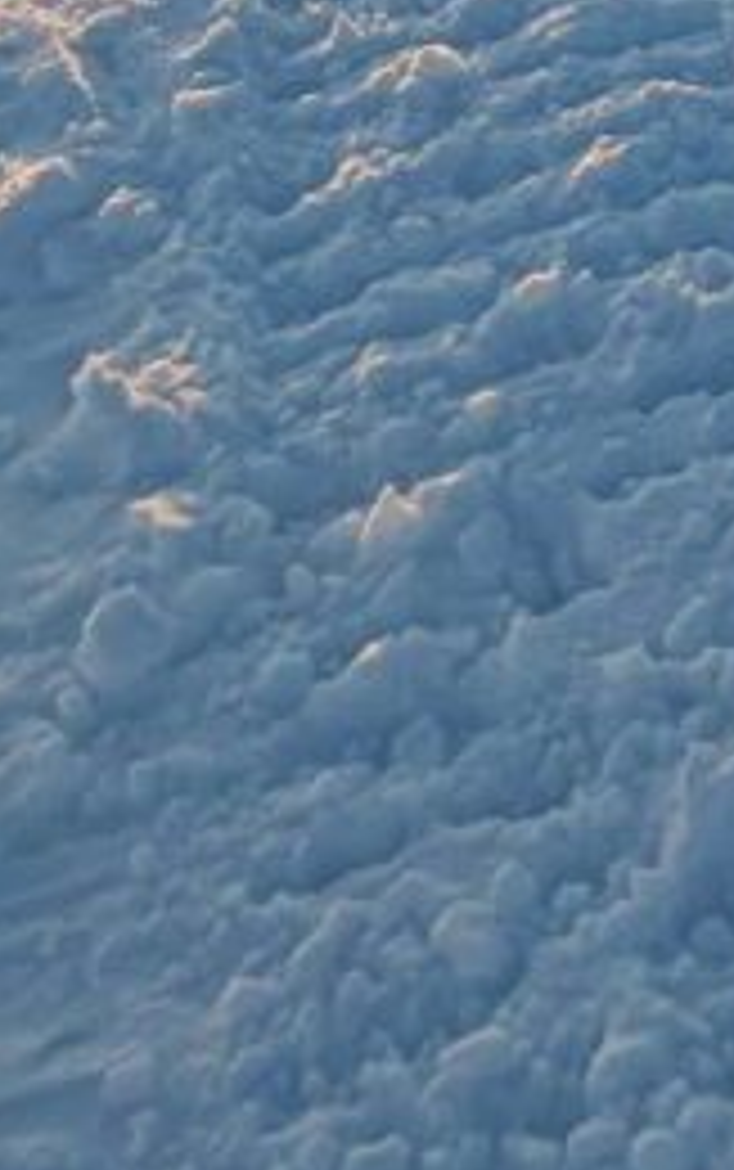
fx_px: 2427
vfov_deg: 17.5
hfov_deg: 14.9
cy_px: -1274
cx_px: 1342
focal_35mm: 76
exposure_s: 1/1500
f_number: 2.2
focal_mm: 1.95
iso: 49
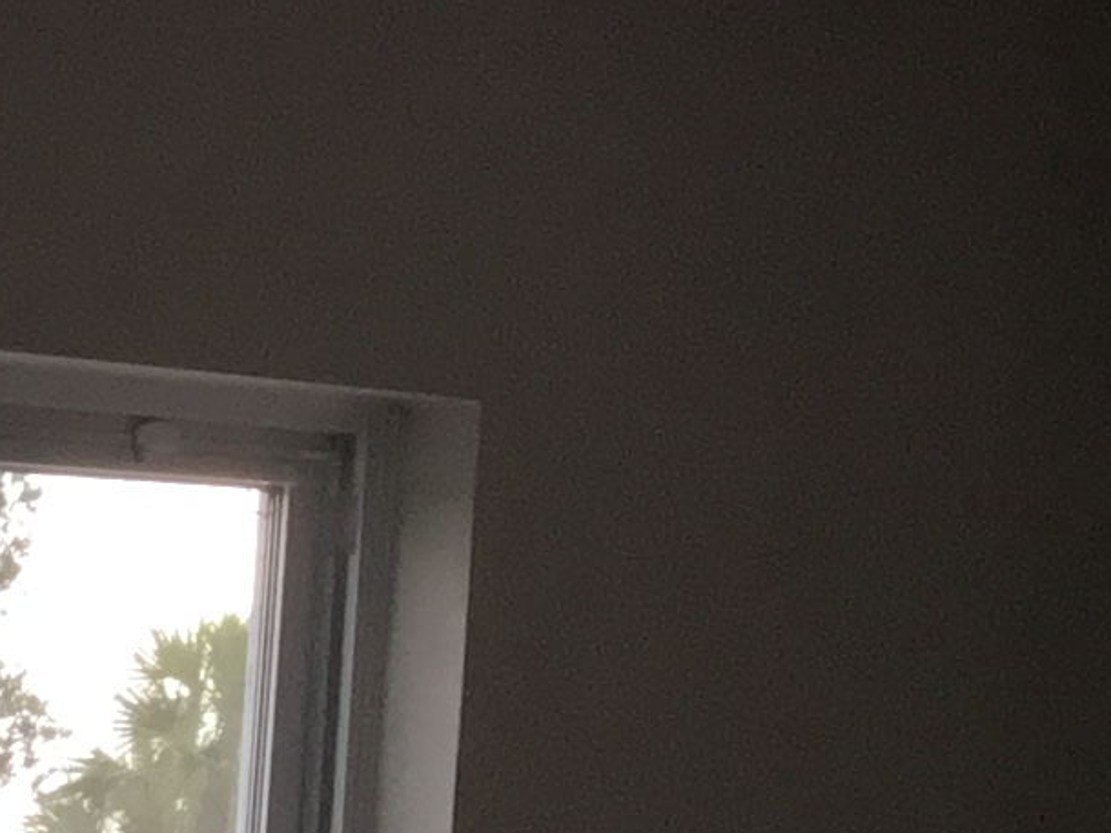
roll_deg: +0.0
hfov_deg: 10.6
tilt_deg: -11.0
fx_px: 5326
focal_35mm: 166
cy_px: 2011
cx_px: -1361
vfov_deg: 8.2
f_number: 2.4
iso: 32
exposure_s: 1/120
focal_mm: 3.3
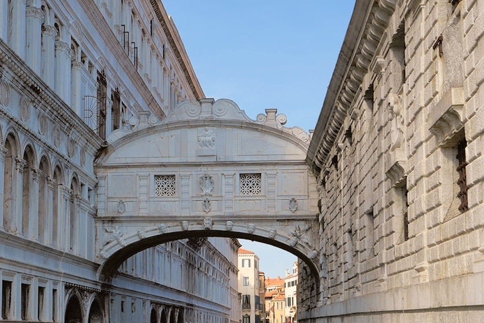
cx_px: 184
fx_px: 928
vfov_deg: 19.6
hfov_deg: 29.1
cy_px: 229
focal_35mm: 69
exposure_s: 1/400
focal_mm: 35
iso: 100
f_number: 8
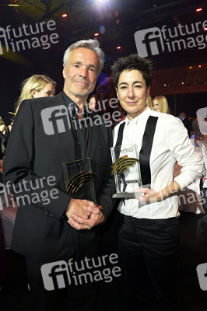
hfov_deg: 53.1
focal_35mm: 24
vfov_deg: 73.8
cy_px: 156
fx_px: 207
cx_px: 104
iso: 1600
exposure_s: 1/80
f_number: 5.6
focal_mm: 24
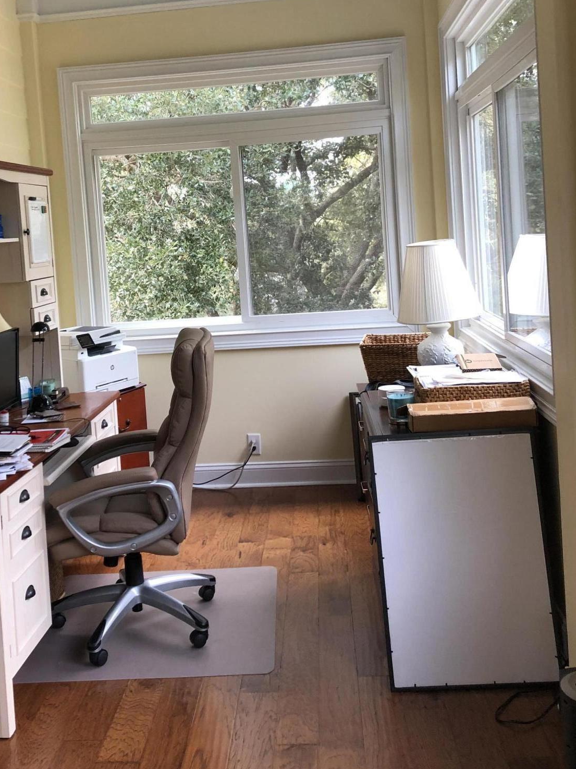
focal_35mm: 38
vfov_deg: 48.4
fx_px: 843
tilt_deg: -2.6
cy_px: 275
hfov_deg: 37.6
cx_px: 235
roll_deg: +3.7
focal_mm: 3.99
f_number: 1.8
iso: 25
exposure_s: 1/30
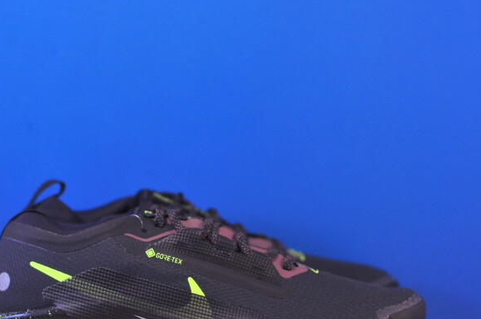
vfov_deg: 13.2
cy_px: 210
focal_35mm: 103
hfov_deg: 19.8
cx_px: 194
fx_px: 1374
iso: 250
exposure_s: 1/320
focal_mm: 50
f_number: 2.5
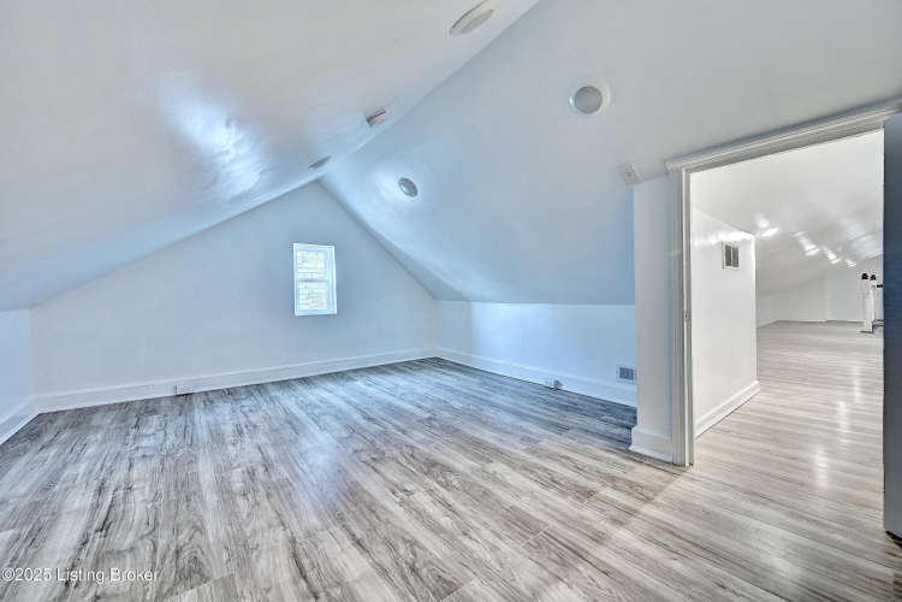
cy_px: 301
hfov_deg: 104.3
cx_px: 451
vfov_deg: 81.2
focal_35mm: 14
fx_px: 351
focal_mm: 14
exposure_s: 1.3
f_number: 8
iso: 200
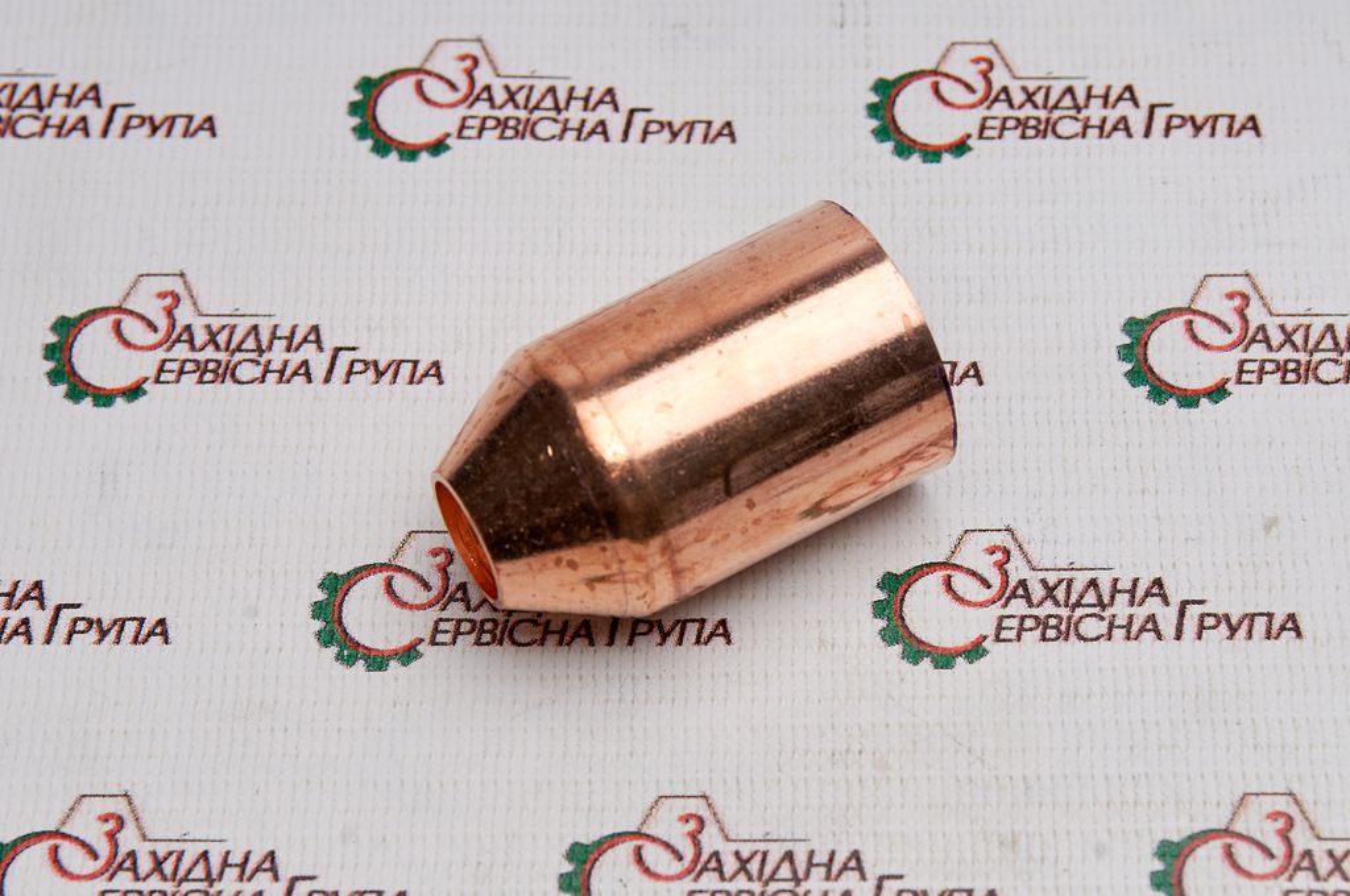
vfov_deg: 14.7
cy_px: 448
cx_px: 675
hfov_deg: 21.9
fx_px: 3483
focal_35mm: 93
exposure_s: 1/160
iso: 200
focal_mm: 62
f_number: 13
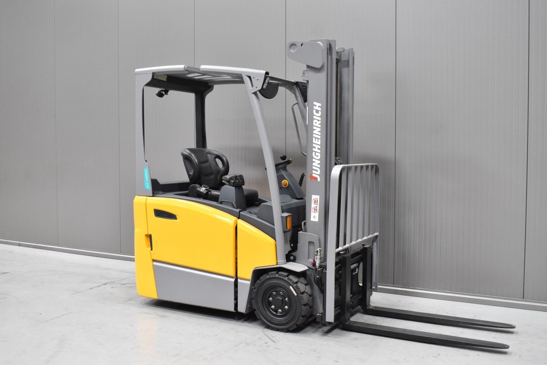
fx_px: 547
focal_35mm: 36
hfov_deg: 53.1
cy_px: 182
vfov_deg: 36.9
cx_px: 274
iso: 1600
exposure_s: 1/30
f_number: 5
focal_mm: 24
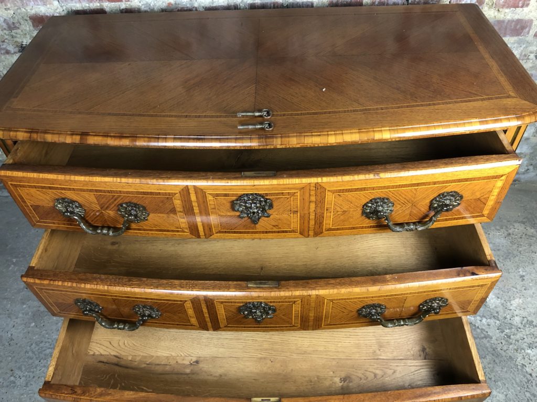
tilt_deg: -46.3
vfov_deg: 49.7
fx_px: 434
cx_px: 268
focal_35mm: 28
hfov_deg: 63.4
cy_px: 201
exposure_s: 1/17
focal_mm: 4
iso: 100
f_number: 1.8
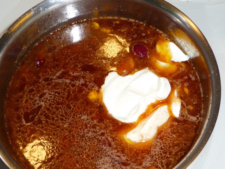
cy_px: 84
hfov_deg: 38.2
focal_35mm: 50
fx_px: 325
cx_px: 112
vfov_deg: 29.1
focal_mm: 8.5
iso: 100
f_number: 4.2
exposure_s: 1/30
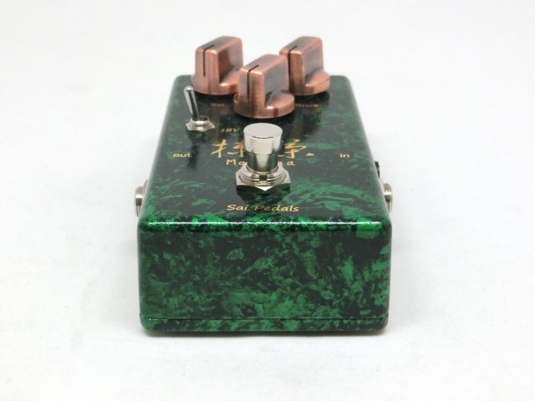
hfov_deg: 32.2
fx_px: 927
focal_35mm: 60
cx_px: 268
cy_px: 200
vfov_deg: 24.4
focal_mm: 10.7
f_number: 5
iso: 400
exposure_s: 1/100
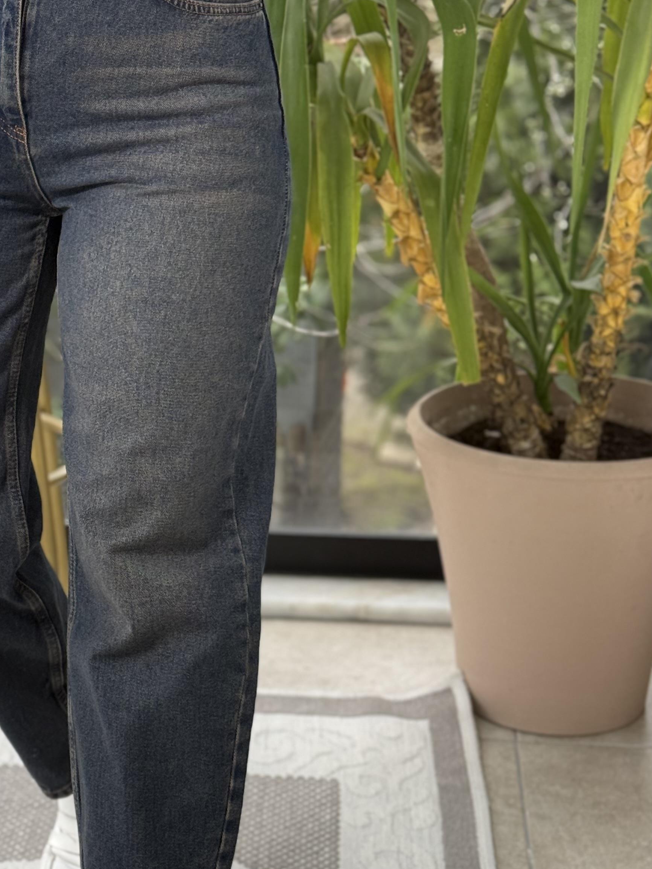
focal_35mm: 84
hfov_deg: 17.4
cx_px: 93
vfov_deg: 23.3
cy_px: 518
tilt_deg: -34.5
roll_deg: +2.2
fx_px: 2110
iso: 100
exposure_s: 1/92
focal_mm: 6.76
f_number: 1.78
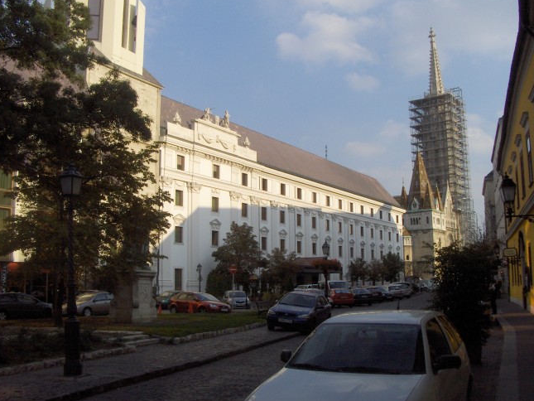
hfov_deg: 49.0
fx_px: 586
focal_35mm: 38
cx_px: 267
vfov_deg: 37.7
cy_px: 206
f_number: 4.3
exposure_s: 1/980
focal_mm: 5.8
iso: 100
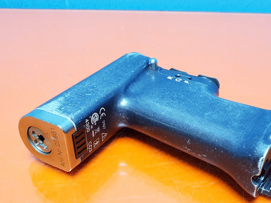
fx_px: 344
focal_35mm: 44
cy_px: 149
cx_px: 151
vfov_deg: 32.3
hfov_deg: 42.9
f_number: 2.4
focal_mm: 4.3
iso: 160
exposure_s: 1/50
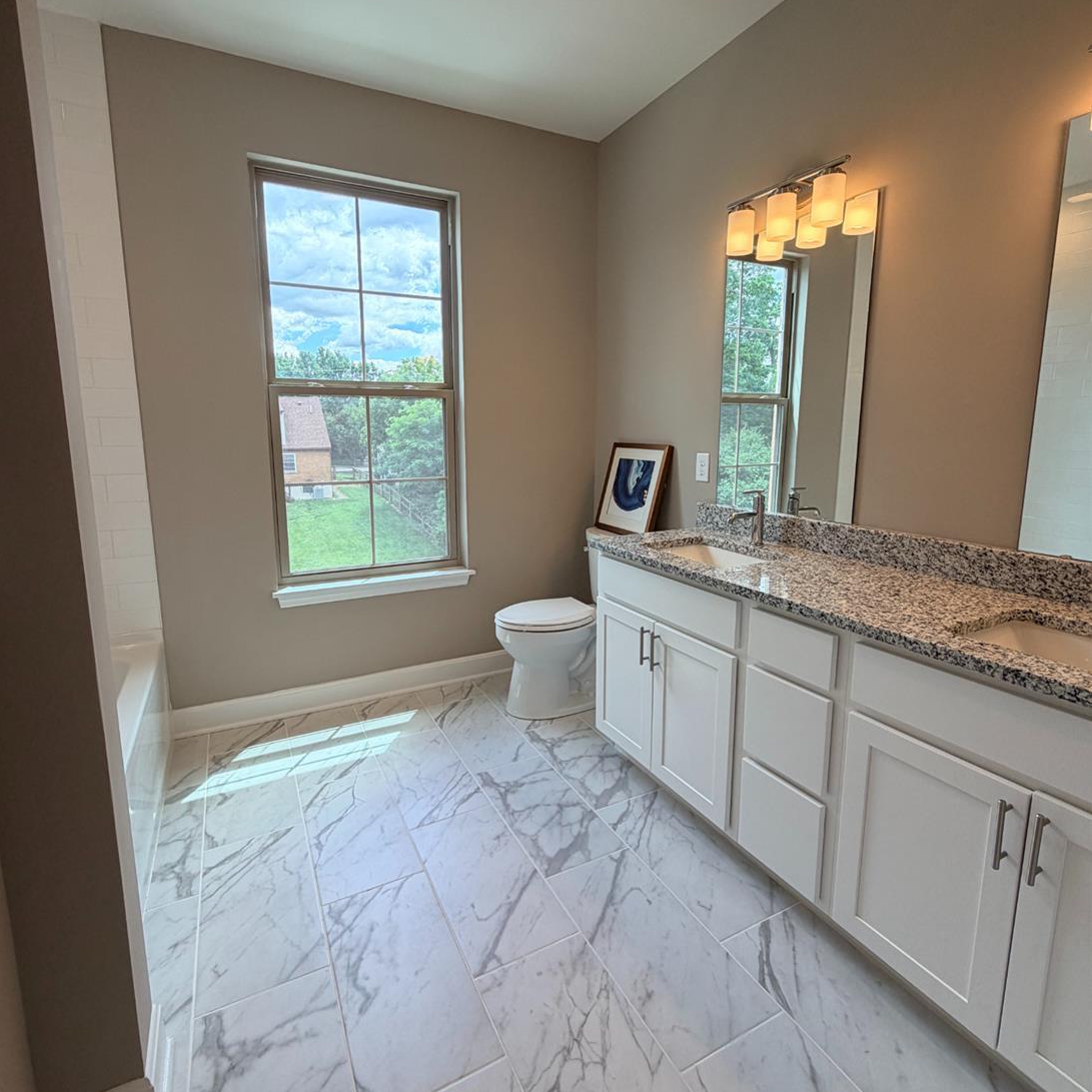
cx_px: 530
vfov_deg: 83.9
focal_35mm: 17
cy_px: 527
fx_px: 607
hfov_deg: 83.9
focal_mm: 2.22
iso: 50
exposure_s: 1/139
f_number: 2.2
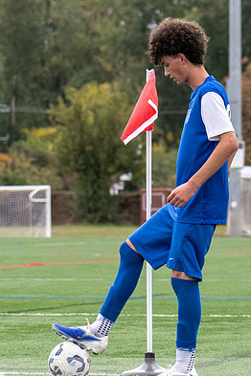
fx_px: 3148
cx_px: 153
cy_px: 179
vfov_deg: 6.8
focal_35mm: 301
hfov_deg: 4.6
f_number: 5
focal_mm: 116
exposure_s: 1/1000
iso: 1100
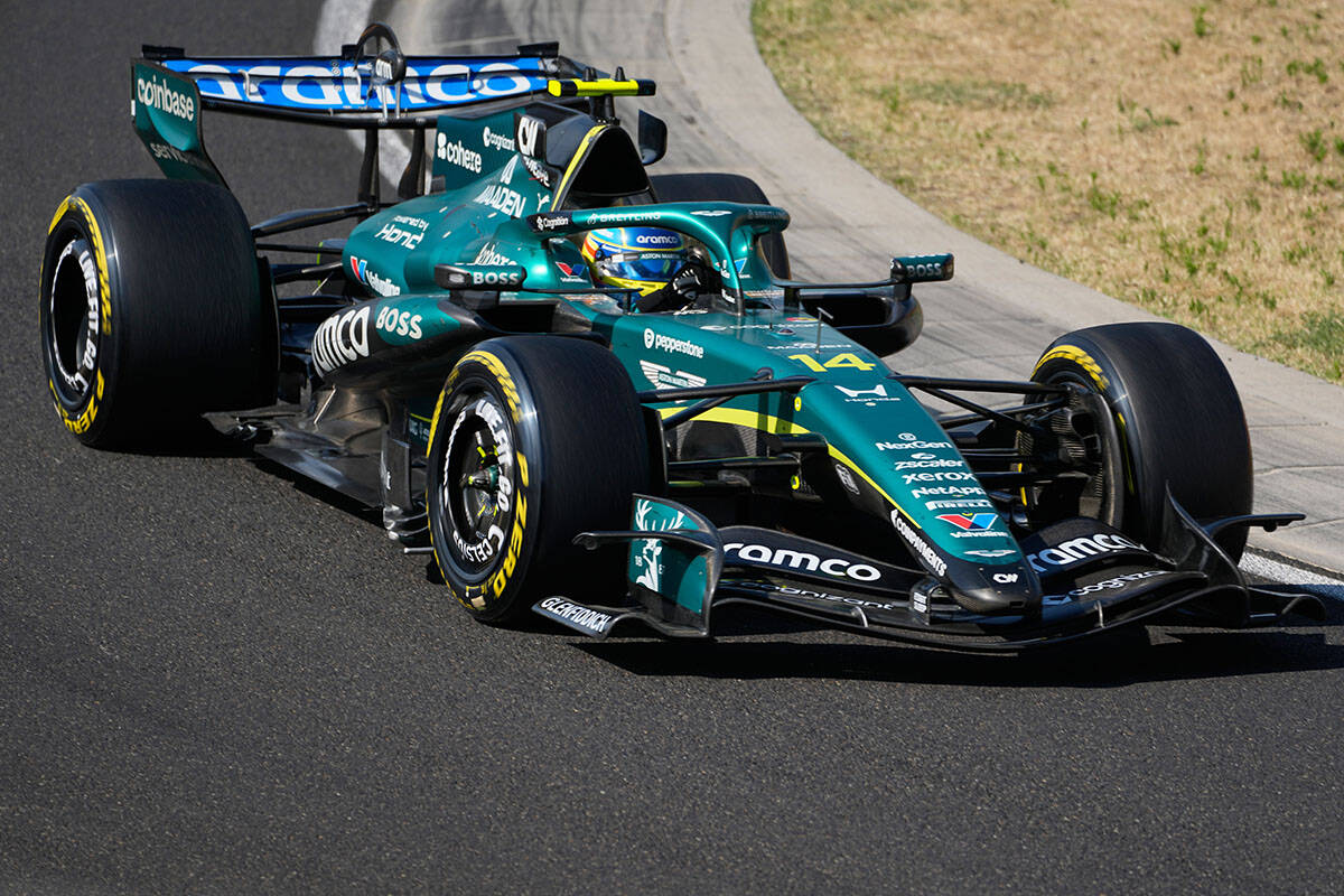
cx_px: 672
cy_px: 448
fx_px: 14820
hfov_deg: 5.2
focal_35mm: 397
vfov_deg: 3.5
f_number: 7.1
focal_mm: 397
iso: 200
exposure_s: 1/1000
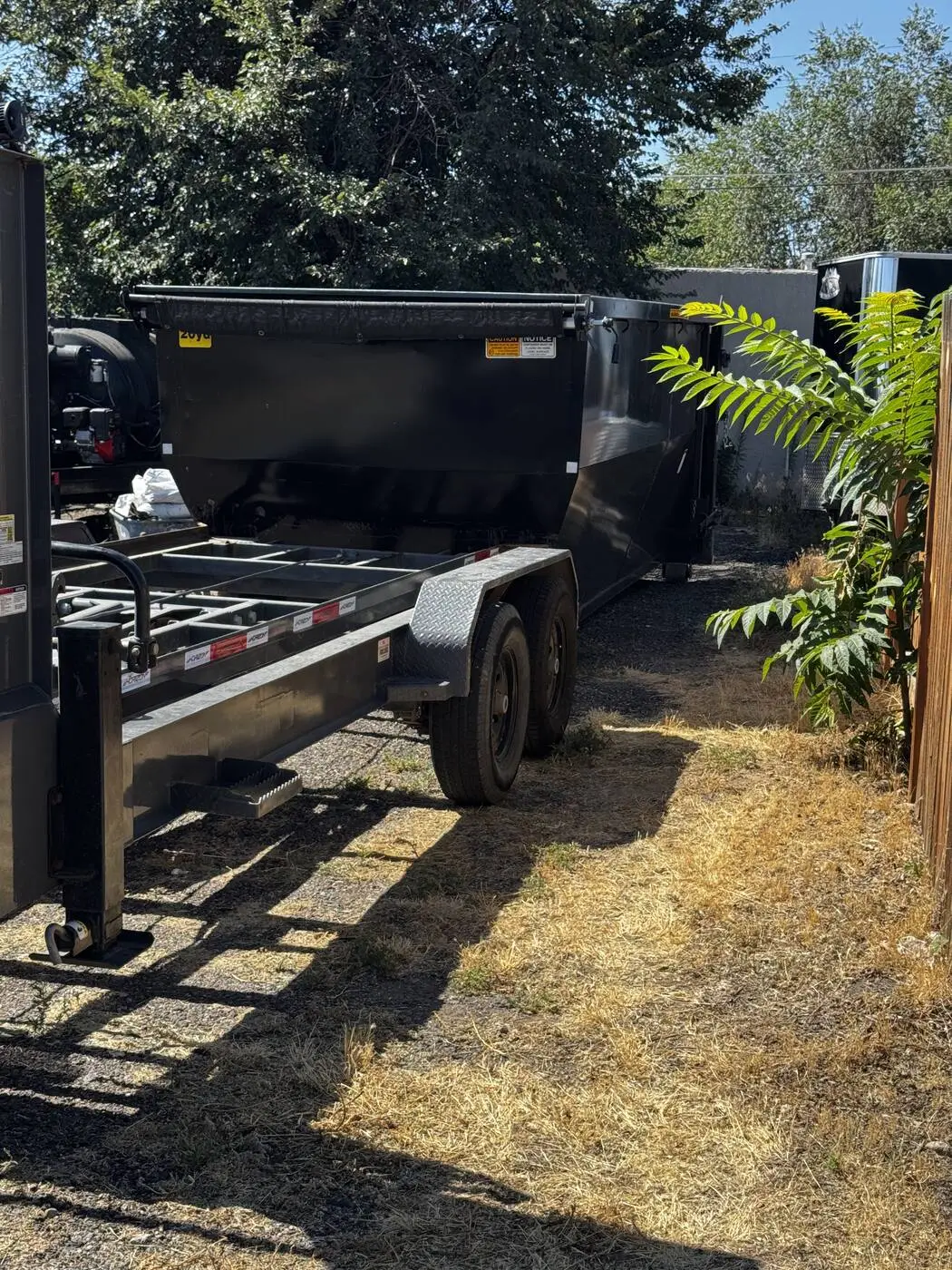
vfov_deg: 39.7
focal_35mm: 48
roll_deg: -2.7
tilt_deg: -9.1
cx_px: 476
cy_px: 635
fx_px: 1760
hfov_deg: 30.3
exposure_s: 1/1818
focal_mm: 6.76
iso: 64
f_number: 1.78
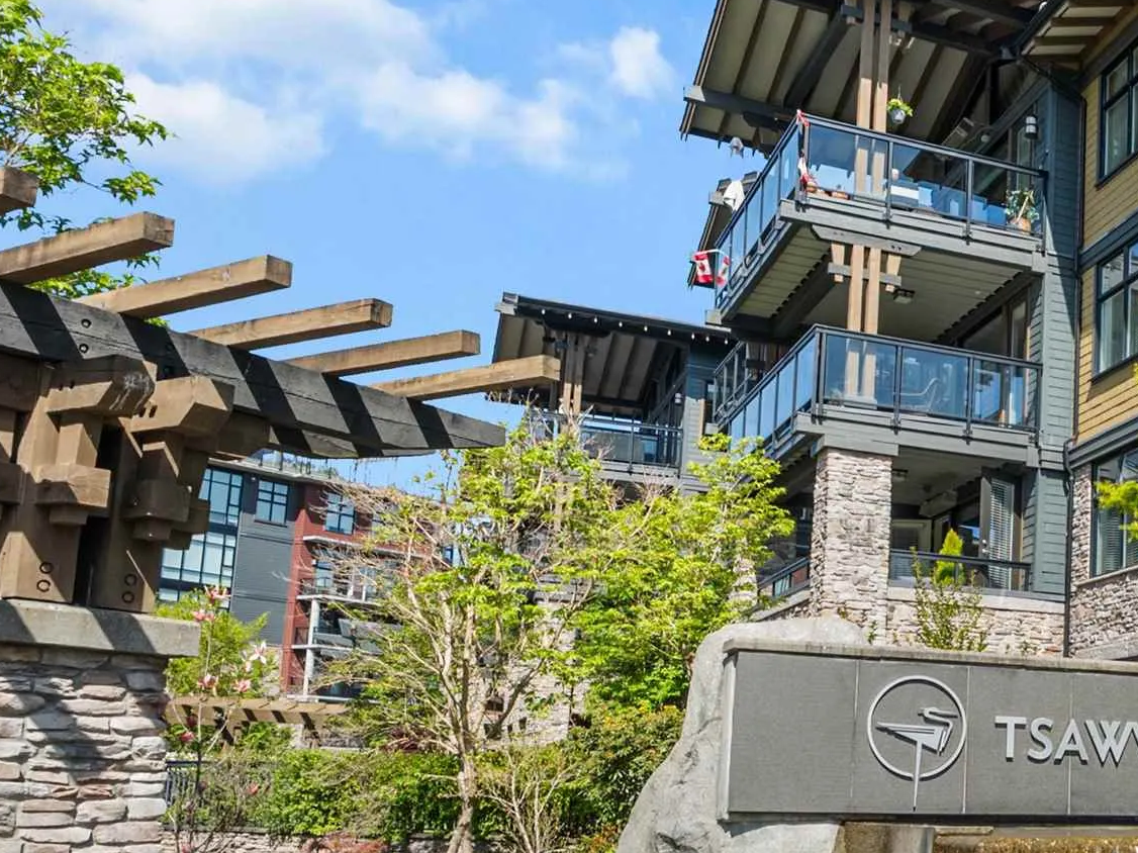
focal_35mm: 42
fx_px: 1380
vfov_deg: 33.8
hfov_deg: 38.4
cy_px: 613
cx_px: 1201
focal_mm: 16
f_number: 9
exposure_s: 1/30
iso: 640
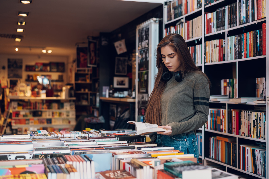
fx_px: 373
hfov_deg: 39.6
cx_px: 134
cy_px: 90
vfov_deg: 27.0
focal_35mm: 50
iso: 250
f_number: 2.8
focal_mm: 50
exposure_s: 1/125
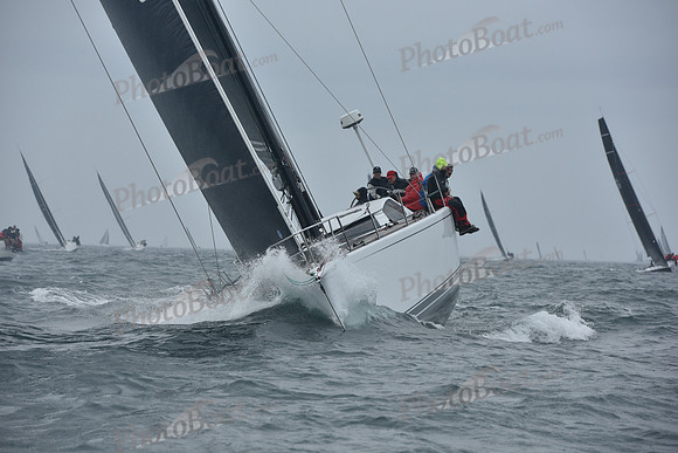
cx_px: 339
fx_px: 3579
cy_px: 226
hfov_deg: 10.8
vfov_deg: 7.2
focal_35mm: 190
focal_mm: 190
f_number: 8
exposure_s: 1/1000
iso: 320
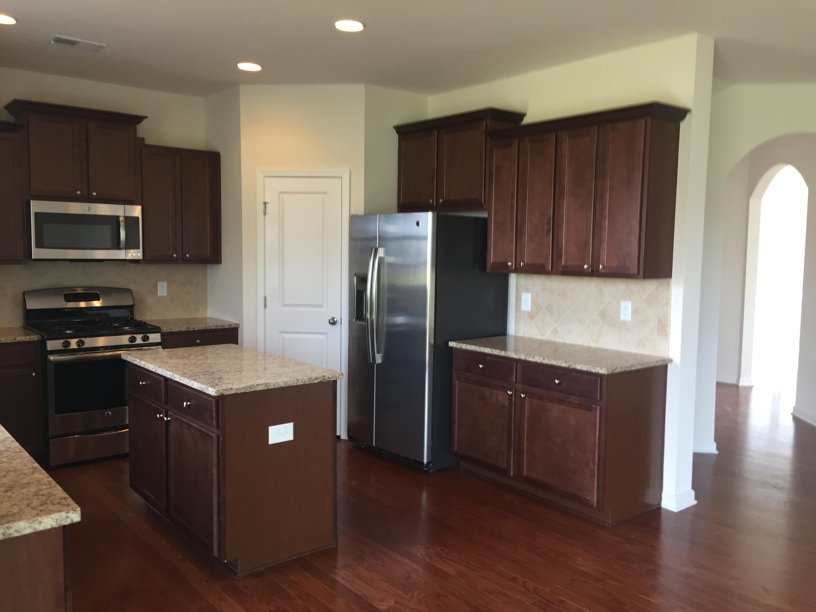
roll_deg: -0.9
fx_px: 684
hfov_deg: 61.7
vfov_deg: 48.2
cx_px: 408
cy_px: 306
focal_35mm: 29
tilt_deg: -4.8
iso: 80
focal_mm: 4.15
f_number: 2.2
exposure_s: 1/30
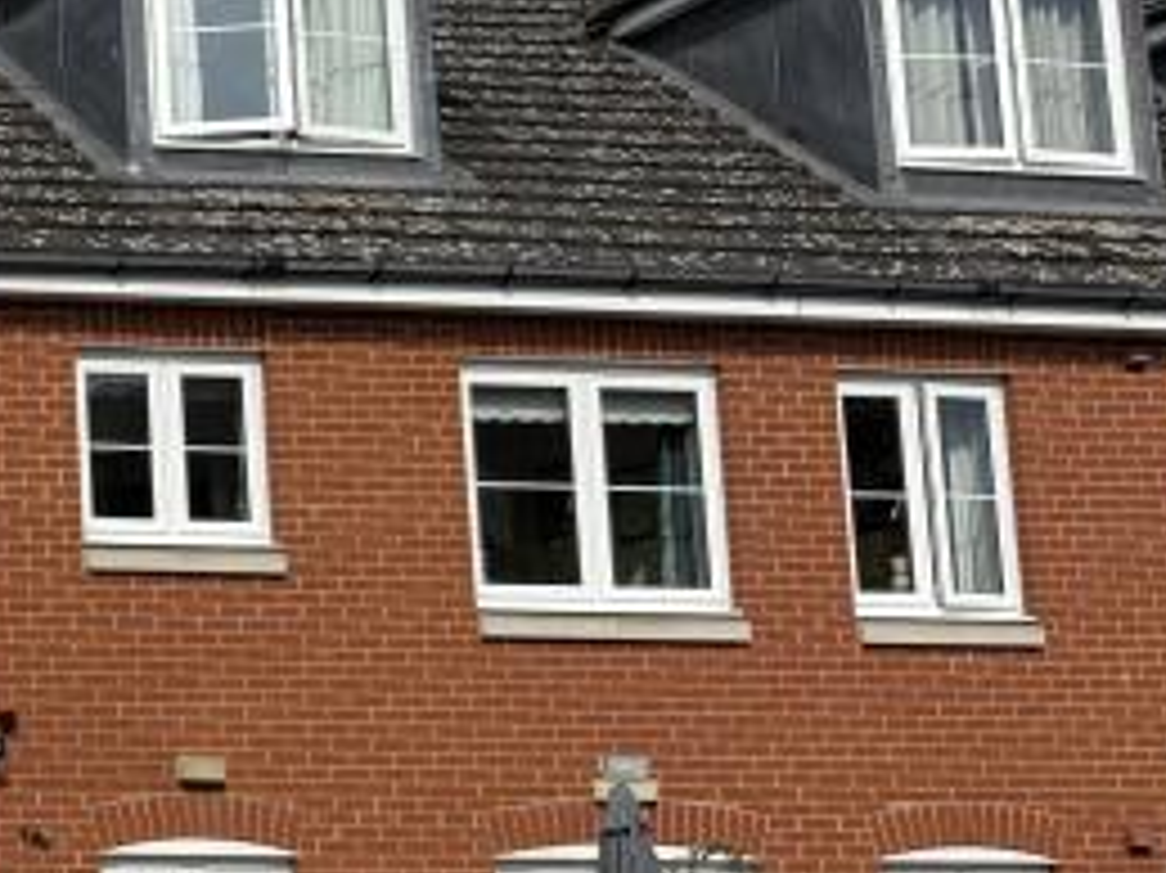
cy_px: 428
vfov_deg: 15.5
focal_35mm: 95
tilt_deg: +10.3
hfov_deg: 17.6
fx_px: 3198
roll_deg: +0.0
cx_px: -783
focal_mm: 6.76
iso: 80
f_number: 1.78
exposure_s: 1/5319
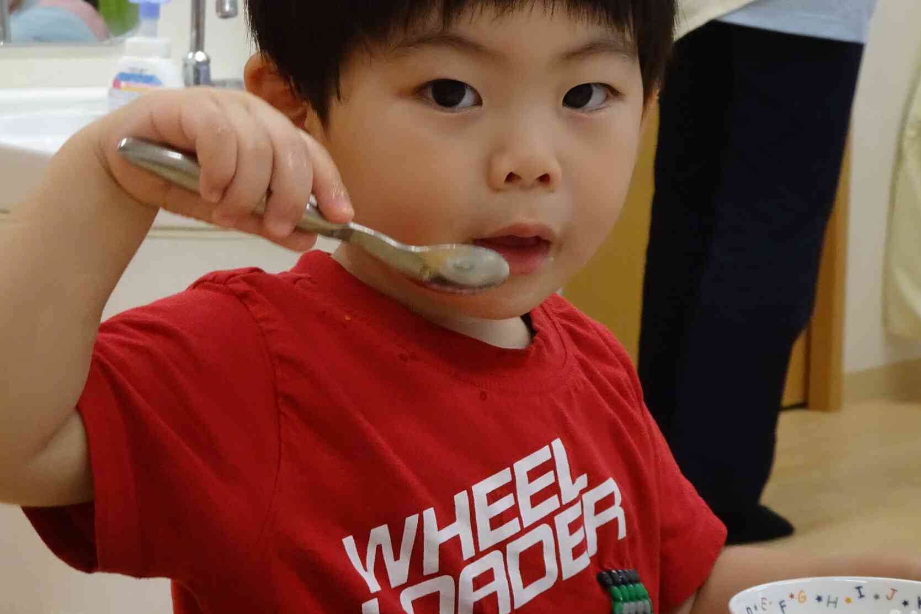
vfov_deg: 15.0
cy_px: 211
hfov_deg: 22.4
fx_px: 2327
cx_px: 402
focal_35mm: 91
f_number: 5
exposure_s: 1/80
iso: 640
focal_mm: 12.4
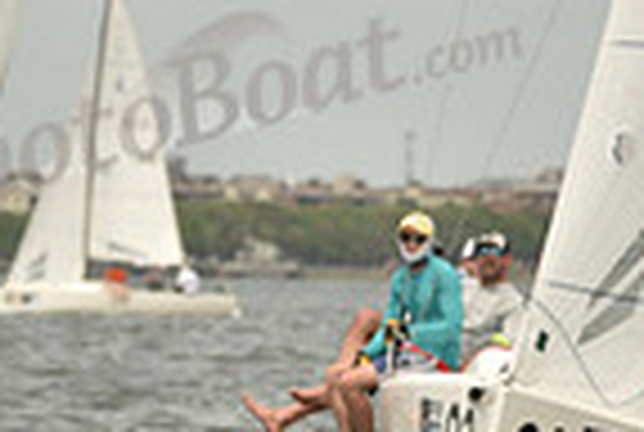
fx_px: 15219
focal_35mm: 849
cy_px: 403
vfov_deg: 1.6
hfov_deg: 2.4
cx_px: -342
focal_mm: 210
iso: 320
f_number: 7.1
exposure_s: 1/1250
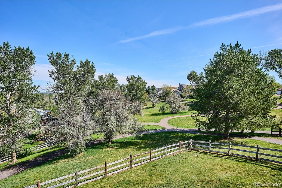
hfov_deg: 91.6
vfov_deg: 68.9
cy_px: 94
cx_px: 141
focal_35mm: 18
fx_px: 137
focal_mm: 17.5
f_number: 10
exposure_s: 1/500
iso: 400
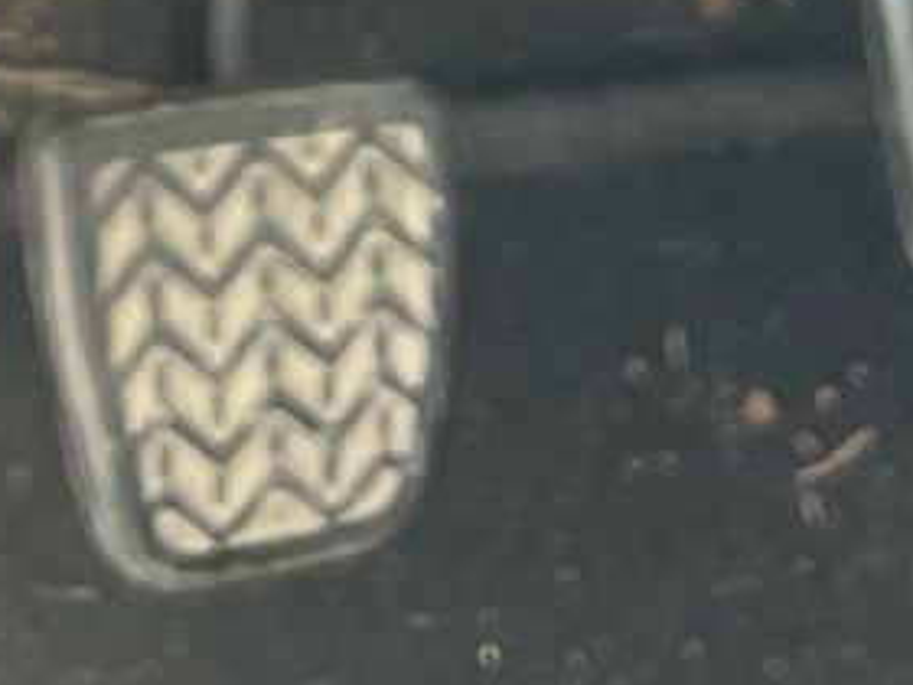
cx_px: -85
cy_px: -1236
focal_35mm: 167
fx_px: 4405
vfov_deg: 7.9
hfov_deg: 11.7
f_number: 1.6
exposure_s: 1/113
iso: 125
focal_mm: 4.2
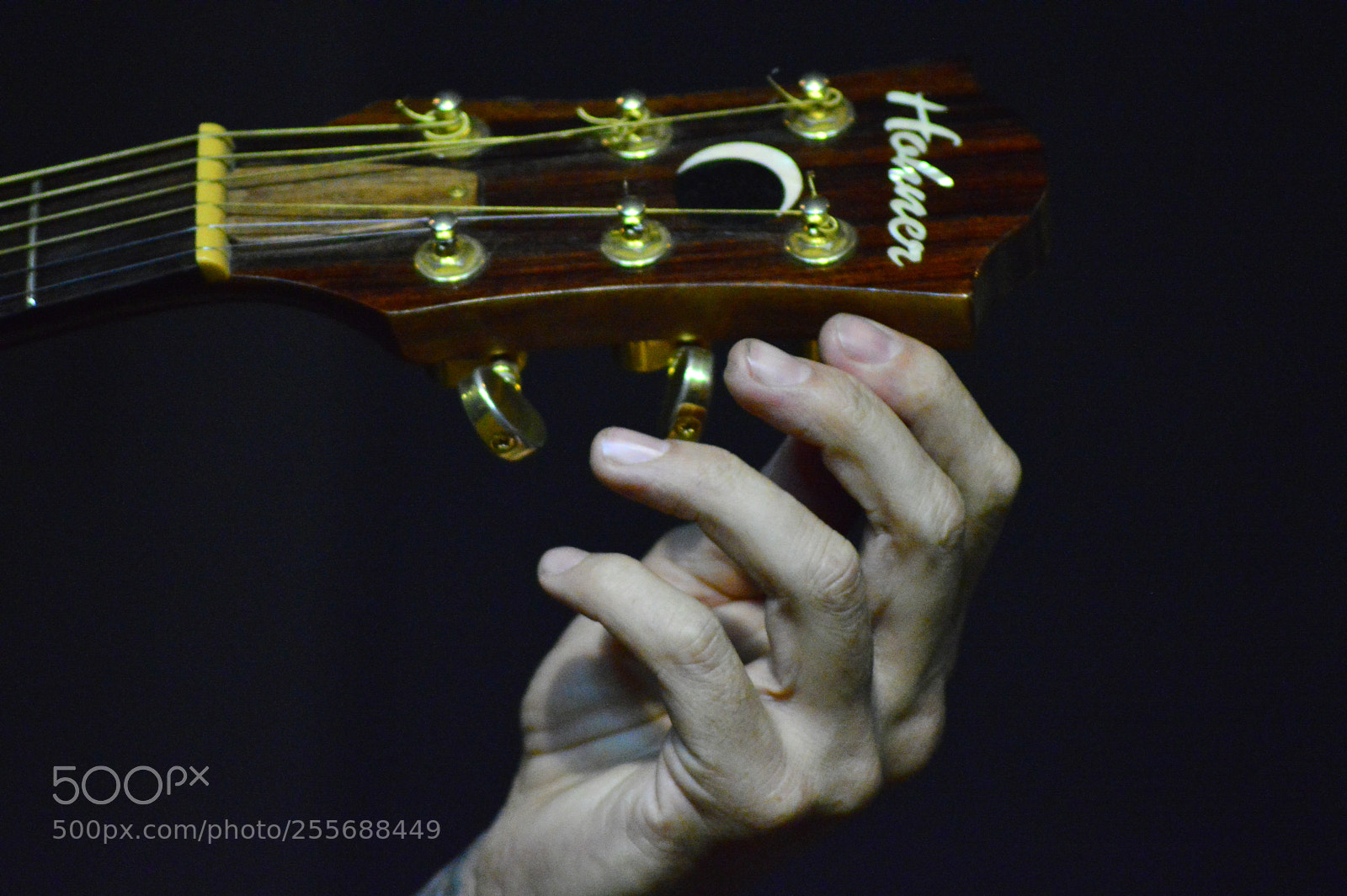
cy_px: 448
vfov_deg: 4.2
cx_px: 674
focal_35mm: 330
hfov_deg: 6.2
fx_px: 12337
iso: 6400
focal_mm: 220
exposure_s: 1/50
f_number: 4.8
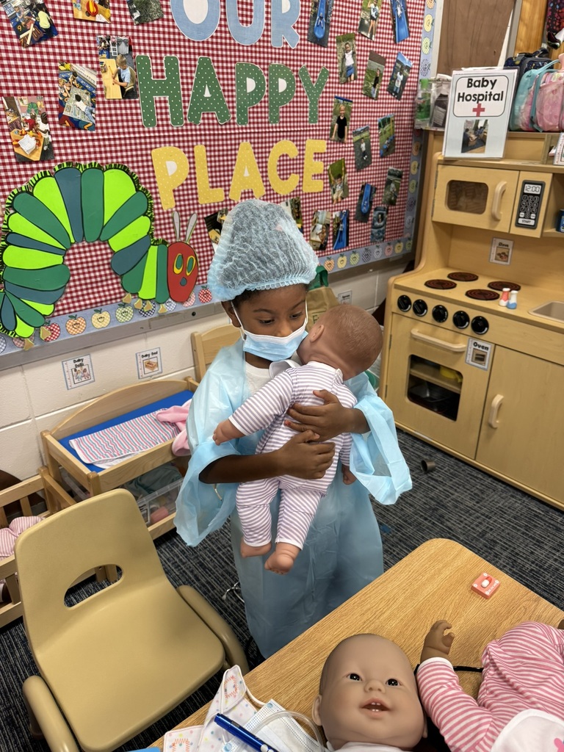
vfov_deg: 71.6
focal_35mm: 24
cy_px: 376
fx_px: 521
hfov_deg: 56.8
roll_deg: +0.8
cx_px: 282
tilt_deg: -24.2
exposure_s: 1/120
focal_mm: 6.76
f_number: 1.78
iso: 160
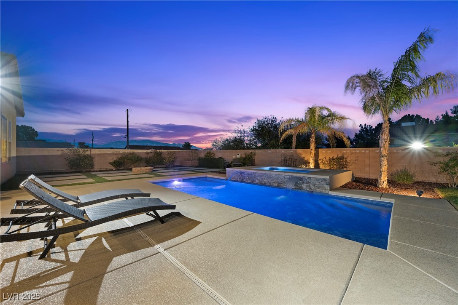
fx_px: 178
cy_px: 152
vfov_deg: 81.2
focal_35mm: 14
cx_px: 229
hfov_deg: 104.3
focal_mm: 14
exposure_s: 6
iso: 1000
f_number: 8
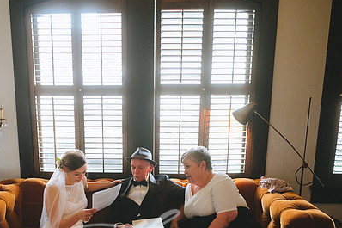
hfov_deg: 53.9
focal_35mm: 35
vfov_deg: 37.2
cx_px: 131
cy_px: 161
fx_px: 332
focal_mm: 24
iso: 6400
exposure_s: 1/400
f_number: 2.8
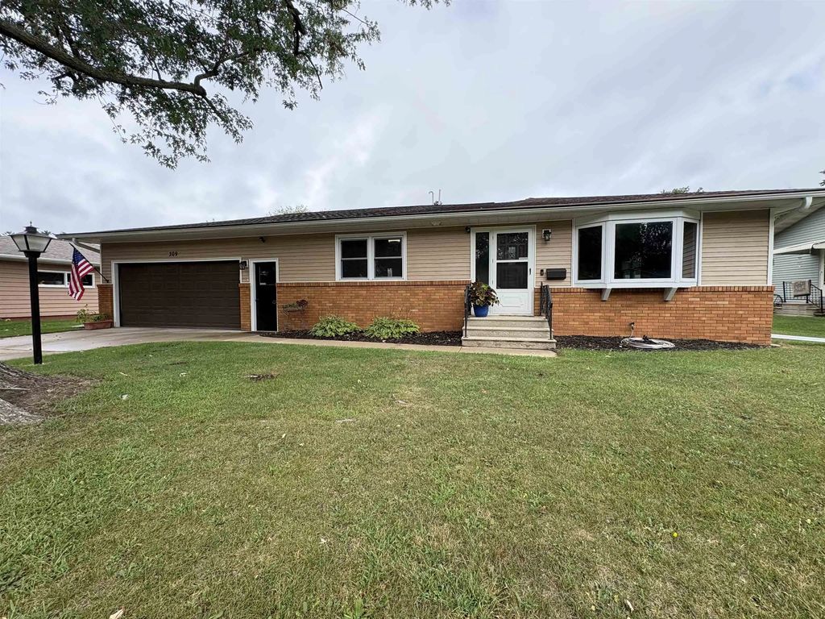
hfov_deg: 102.1
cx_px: 412
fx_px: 334
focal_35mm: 14
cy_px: 310
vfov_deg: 85.7
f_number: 2.2
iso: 64
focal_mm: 2.22
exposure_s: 1/657
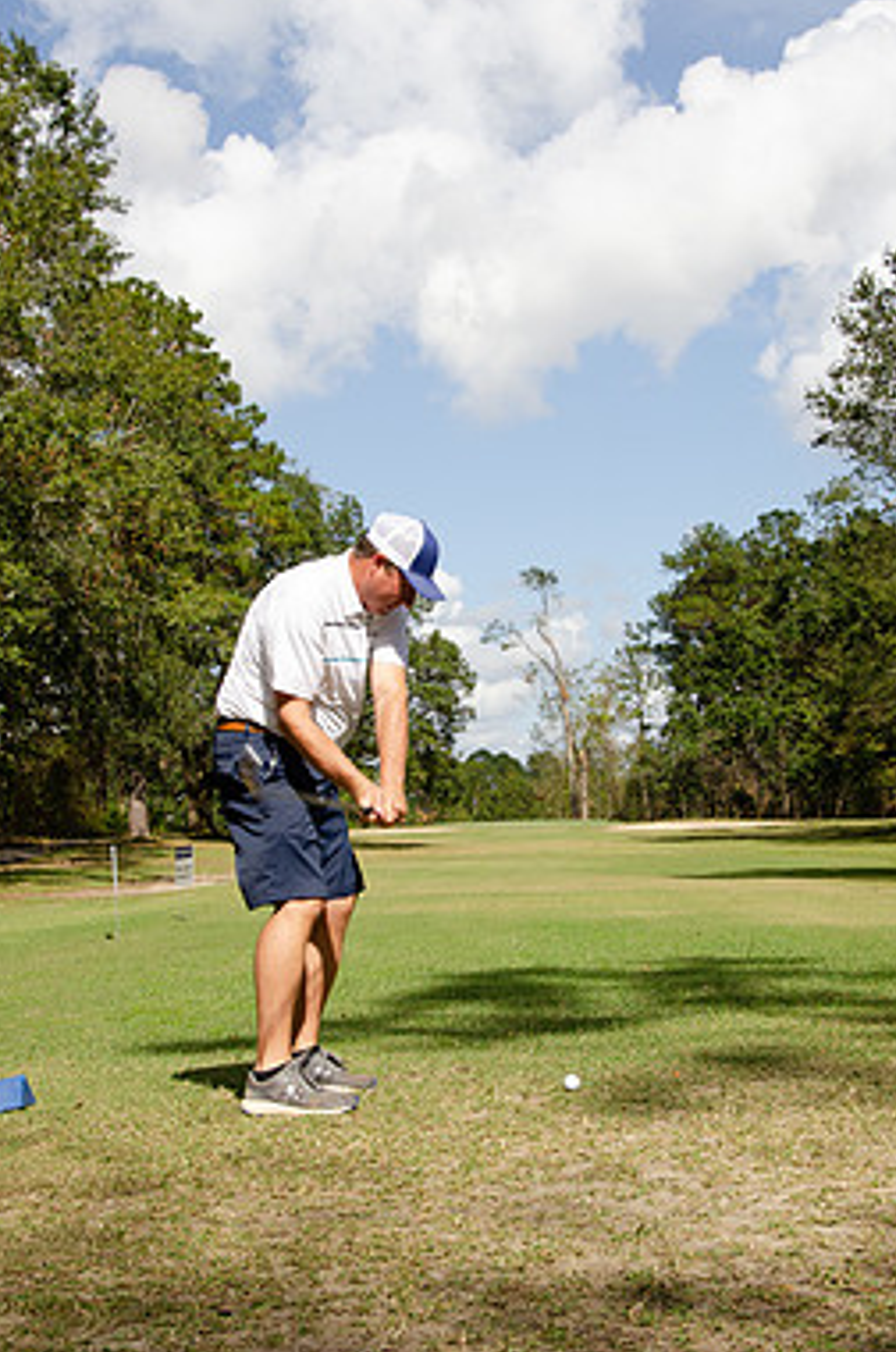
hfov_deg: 24.5
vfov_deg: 36.3
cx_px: 412
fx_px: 2061
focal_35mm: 55
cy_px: 690
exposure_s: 1/500
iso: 400
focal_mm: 31
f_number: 11
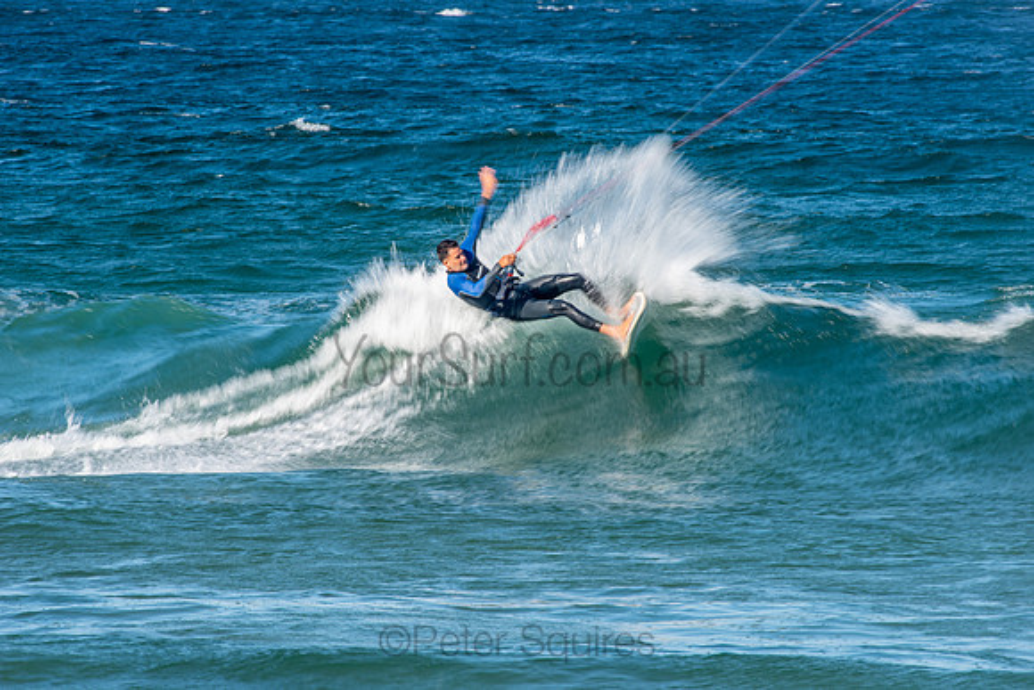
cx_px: 517
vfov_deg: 2.8
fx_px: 14364
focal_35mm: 500
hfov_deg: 4.1
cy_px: 345
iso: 64
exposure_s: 1/30
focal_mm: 500
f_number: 20
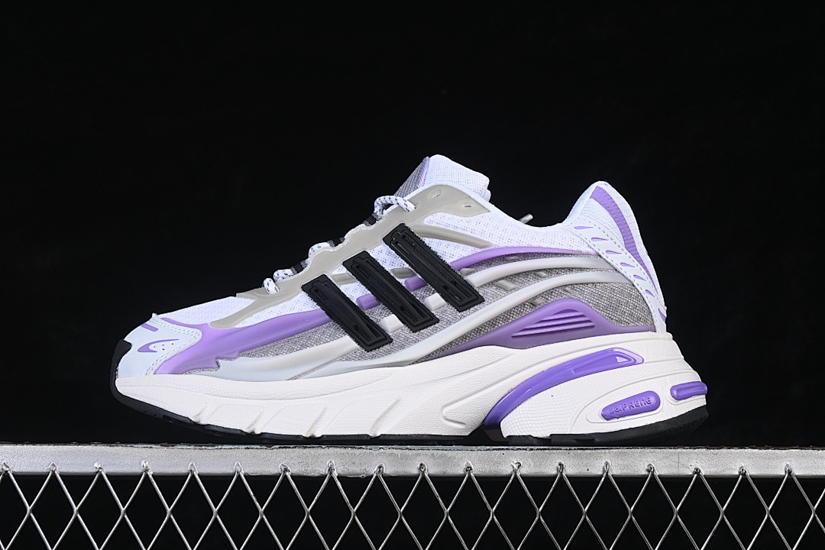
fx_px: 1719
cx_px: 412
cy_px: 275
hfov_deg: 27.0
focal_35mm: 75
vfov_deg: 18.2
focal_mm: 50
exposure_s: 1/80
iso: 160
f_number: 8
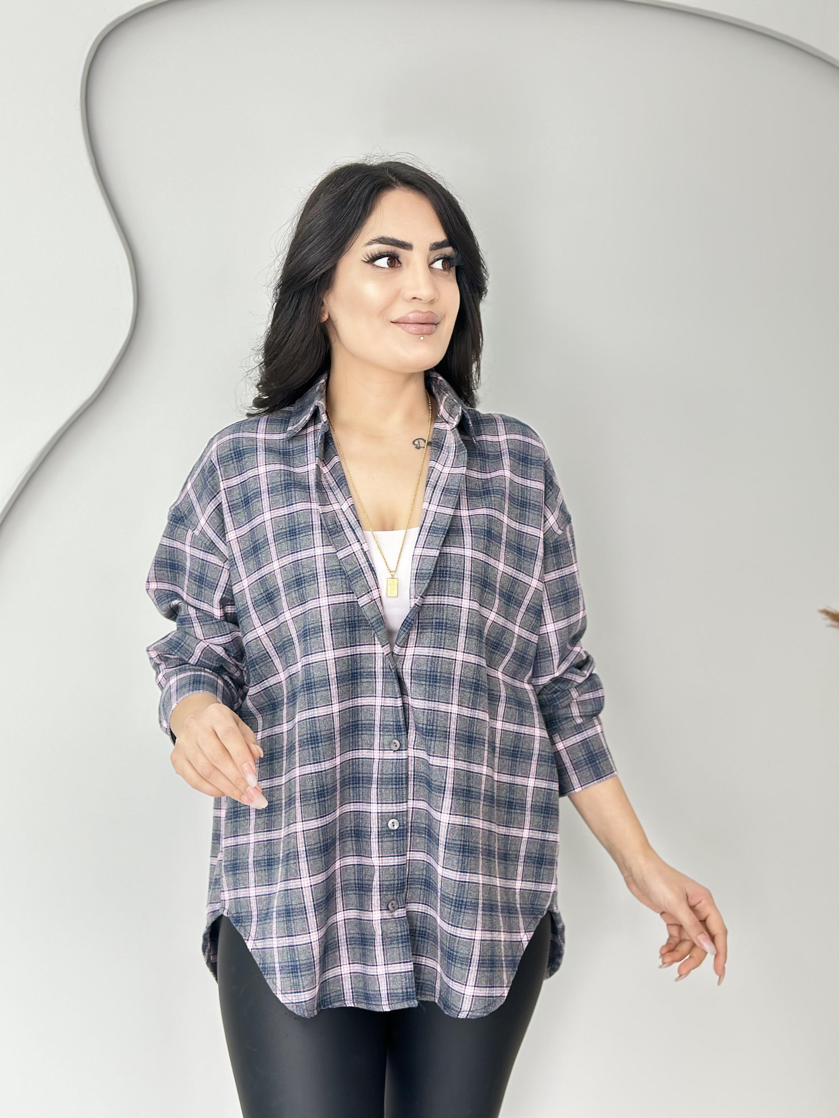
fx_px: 1551
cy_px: 559
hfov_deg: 30.3
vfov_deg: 39.7
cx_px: 420
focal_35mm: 48
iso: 125
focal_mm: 6.86
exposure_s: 1/100
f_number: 1.78
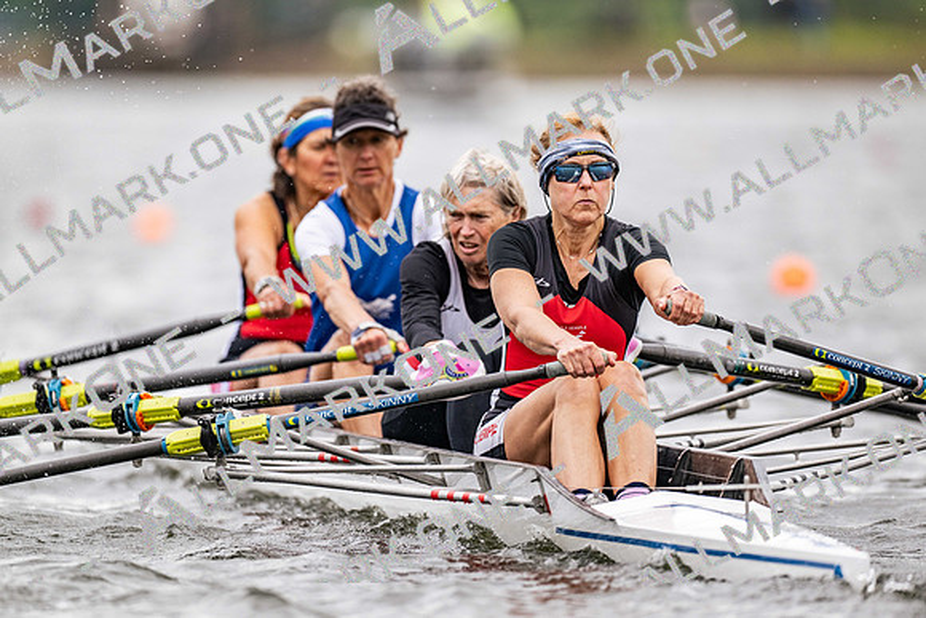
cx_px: 463
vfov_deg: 2.3
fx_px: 15436
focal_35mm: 600
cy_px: 309
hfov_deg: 3.4
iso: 560
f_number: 4
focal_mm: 600
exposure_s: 1/2500
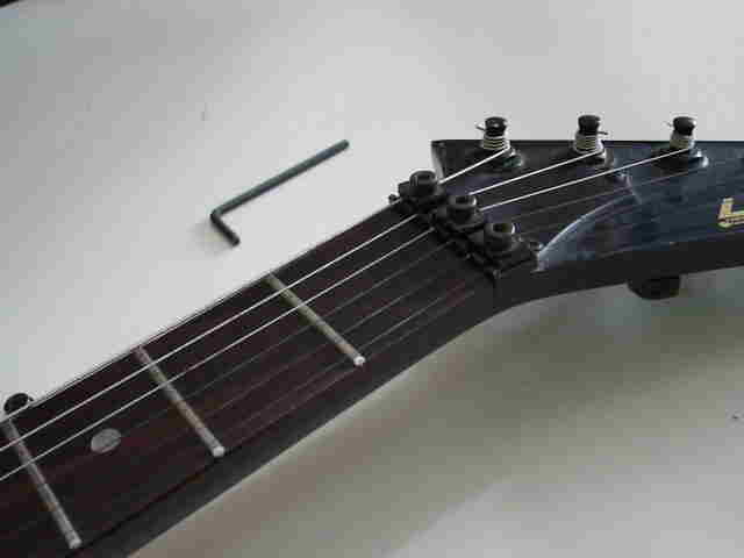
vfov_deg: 29.1
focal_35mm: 50
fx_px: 1075
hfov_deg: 38.2
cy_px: 279
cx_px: 372
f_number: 3.4
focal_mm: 8.3
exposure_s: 1/40
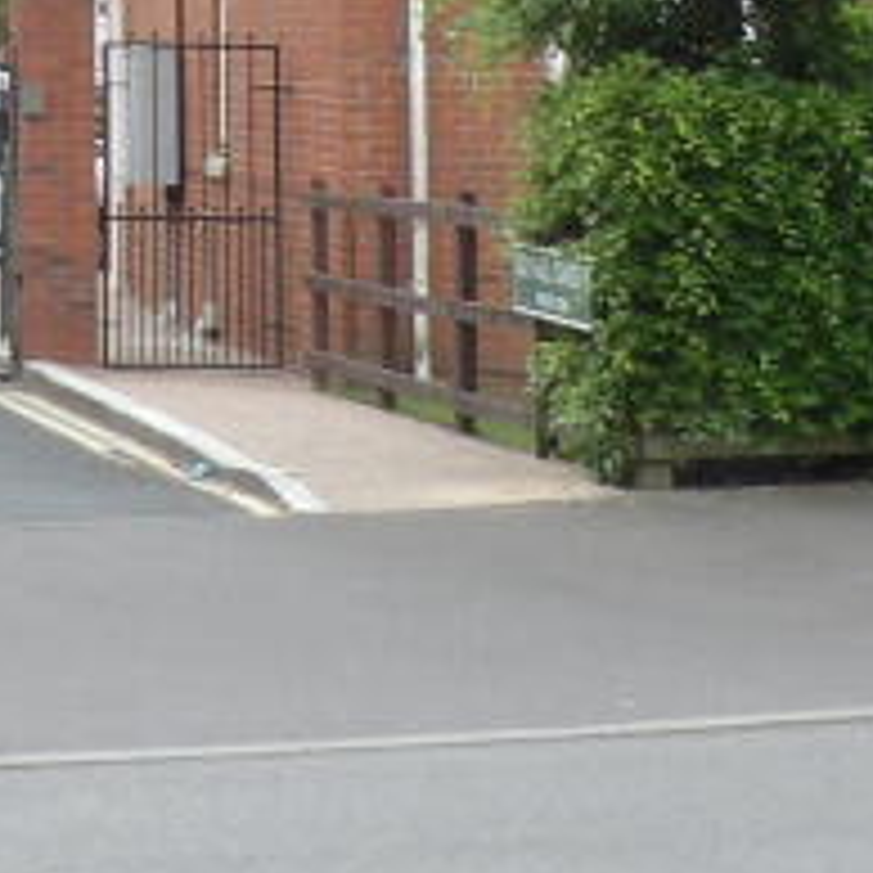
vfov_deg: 10.4
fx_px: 4537
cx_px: -446
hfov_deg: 10.6
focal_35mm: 159
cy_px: -621
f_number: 6.9
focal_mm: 6.2
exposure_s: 1/60
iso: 100
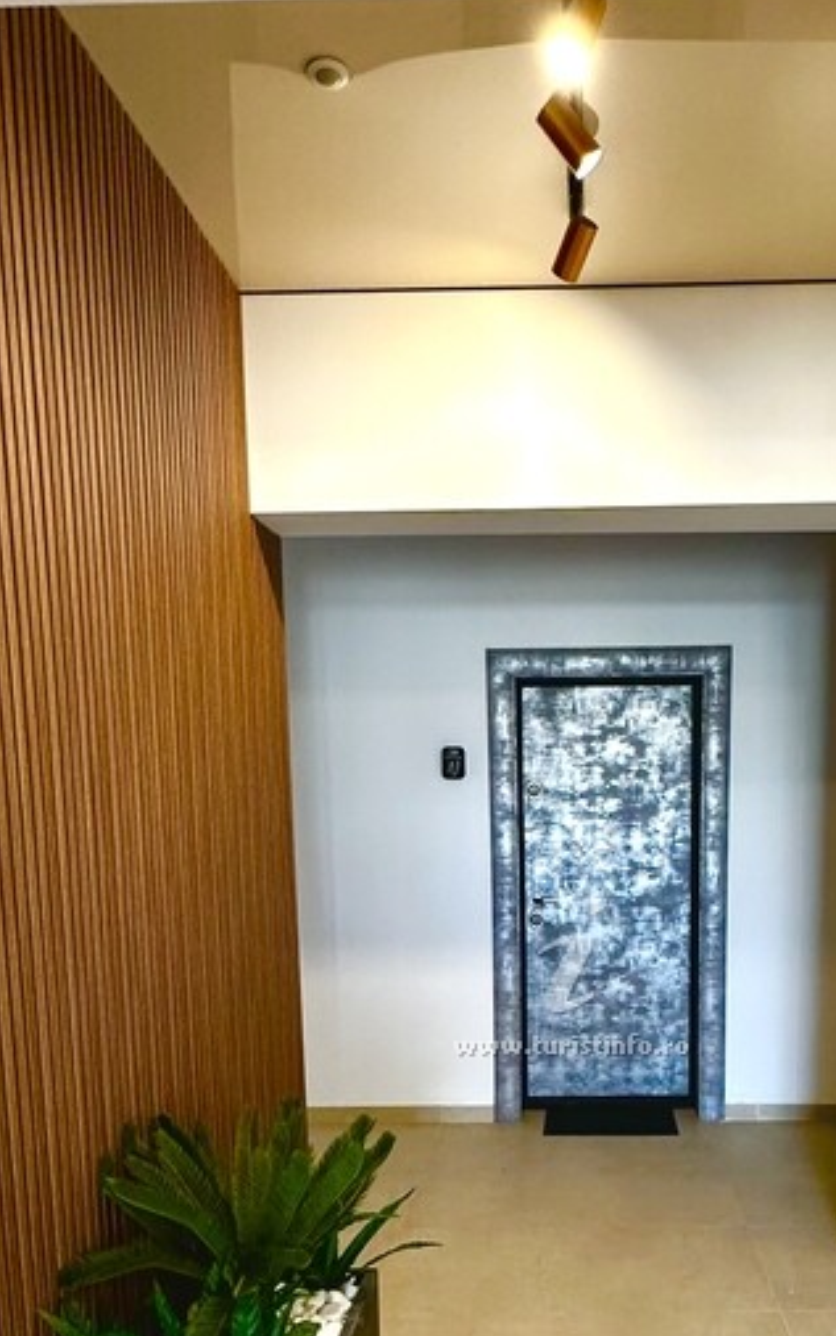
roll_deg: +0.1
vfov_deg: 60.4
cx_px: 556
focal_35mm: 30
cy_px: 957
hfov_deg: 41.3
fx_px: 1093
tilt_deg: -7.6
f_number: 2.2
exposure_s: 1/99
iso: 250
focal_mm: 2.22
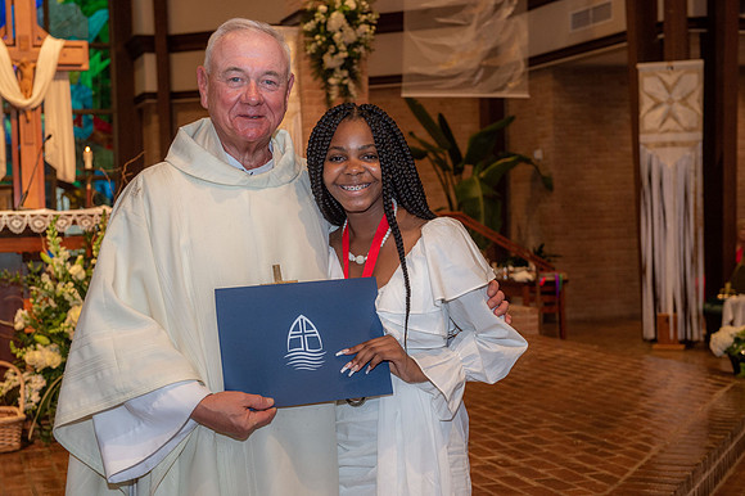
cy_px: 248
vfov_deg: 23.4
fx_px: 1200
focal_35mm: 58
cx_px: 372
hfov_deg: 34.5
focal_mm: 58
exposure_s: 1/125
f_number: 5.6
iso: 1600
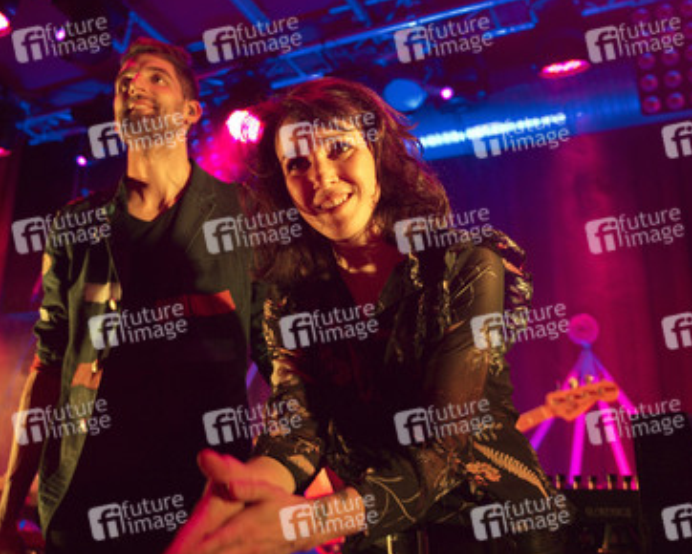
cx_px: 277
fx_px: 574
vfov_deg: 51.6
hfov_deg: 61.7
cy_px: 279
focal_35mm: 28
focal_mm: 24
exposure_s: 1/320
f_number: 2.8
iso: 3200
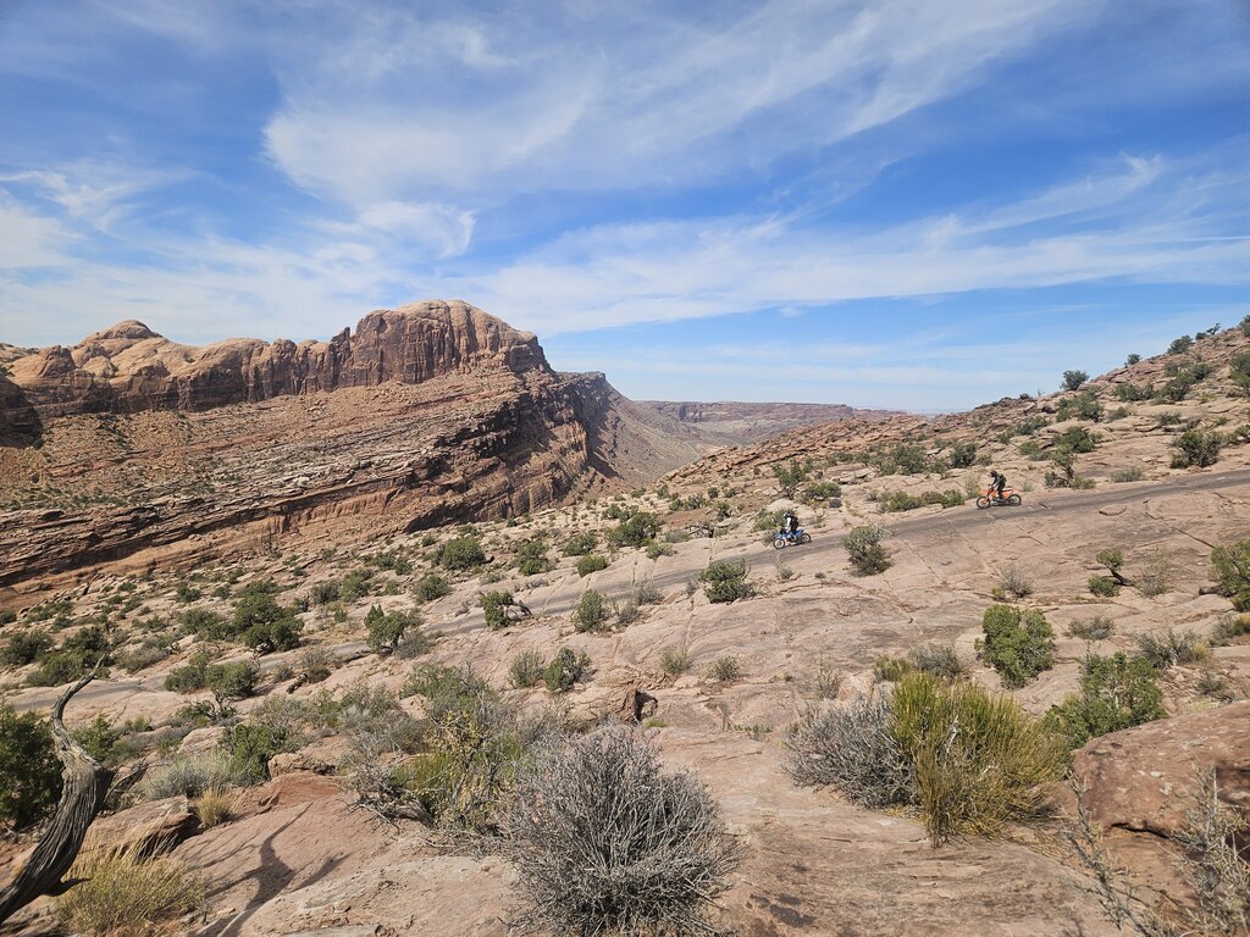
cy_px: 468
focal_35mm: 23
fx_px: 831
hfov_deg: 73.9
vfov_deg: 58.9
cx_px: 625
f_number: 1.8
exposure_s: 1/2882
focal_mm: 5.4
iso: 25
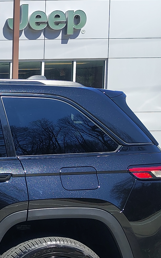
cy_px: 149
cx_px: -162
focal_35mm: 80
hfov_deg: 13.8
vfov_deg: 25.8
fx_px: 562
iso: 100
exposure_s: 1/988
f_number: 1.8
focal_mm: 5.56
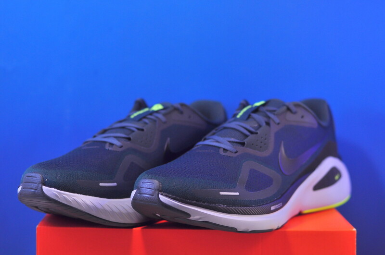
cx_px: 192
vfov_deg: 18.1
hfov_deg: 27.0
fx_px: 801
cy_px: 128
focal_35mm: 75
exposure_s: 1/320
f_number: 2.5
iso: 250
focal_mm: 50
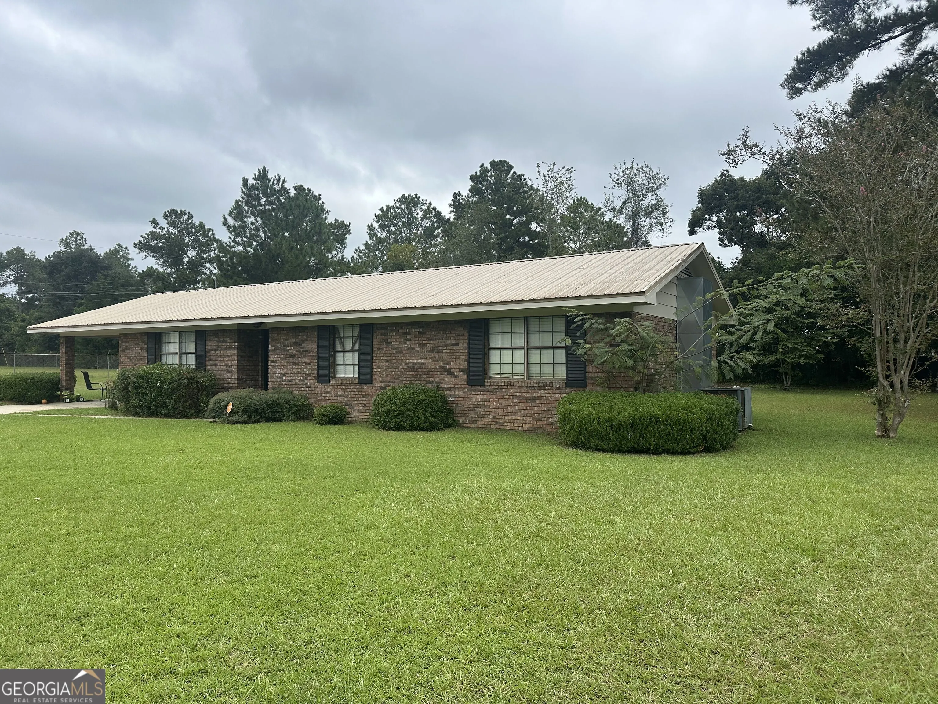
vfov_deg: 56.8
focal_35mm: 24
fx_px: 650
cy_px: 352
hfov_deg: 71.6
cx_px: 469
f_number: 1.78
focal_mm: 6.86
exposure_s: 1/1289
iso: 80
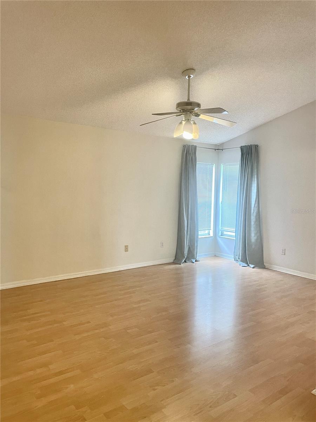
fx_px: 316
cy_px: 211
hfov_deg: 53.1
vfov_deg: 67.3
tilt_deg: -1.9
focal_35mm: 26
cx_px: 158
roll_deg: -0.4
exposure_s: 1/60
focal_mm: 4.2
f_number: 1.6
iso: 200
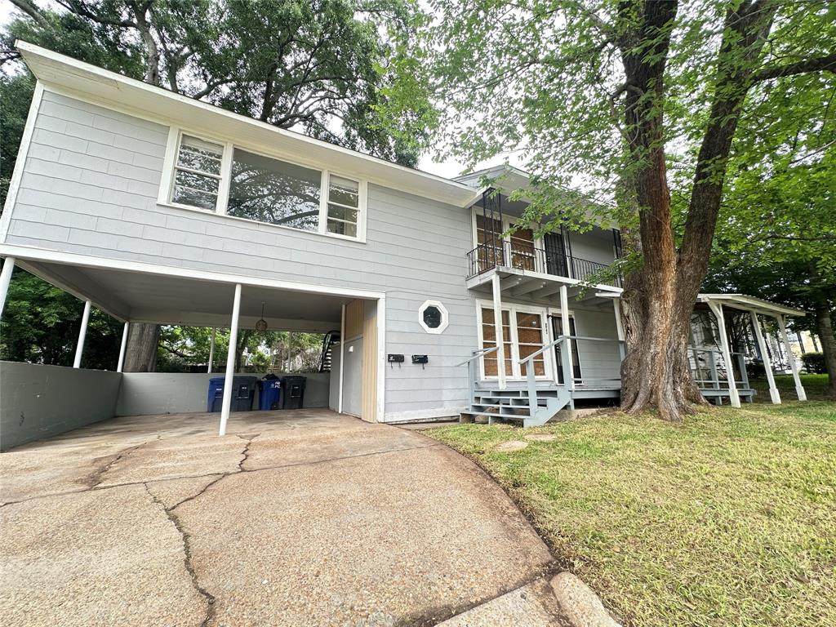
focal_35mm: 14
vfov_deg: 85.7
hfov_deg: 102.1
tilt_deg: +12.7
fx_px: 338
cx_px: 418
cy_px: 314
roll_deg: +0.7
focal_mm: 2.22
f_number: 2.2
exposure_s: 1/100
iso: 40
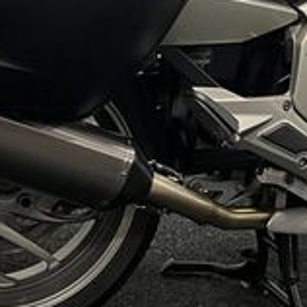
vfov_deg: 17.9
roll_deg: -0.7
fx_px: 933
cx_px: 225
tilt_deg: -3.6
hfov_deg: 18.6
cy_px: -51
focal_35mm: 93
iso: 80
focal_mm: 5.1
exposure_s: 1/50
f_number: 1.6
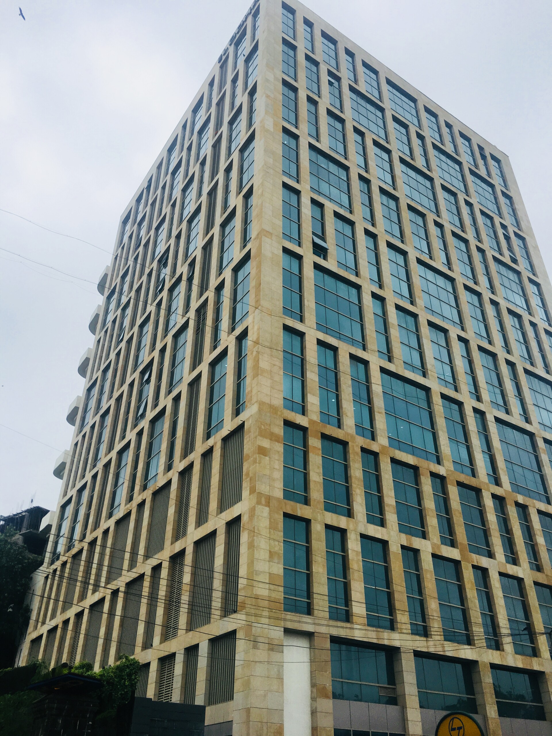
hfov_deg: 48.2
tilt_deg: +35.1
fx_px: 617
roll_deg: -1.2
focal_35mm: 29
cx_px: 276
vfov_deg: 61.7
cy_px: 368
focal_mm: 4.15
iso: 25
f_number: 2.2
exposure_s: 1/810
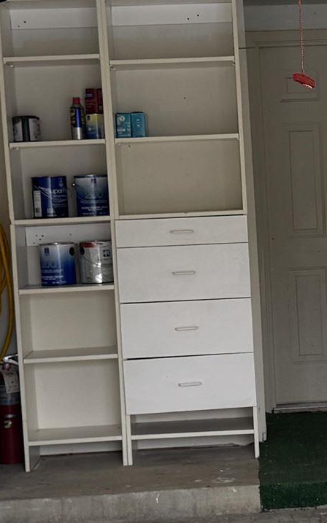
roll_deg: +2.8
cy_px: 292
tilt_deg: -4.0
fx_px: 1555
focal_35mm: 109
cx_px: 335
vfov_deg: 19.1
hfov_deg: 11.9
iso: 100
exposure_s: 1/120
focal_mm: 6.76
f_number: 1.78
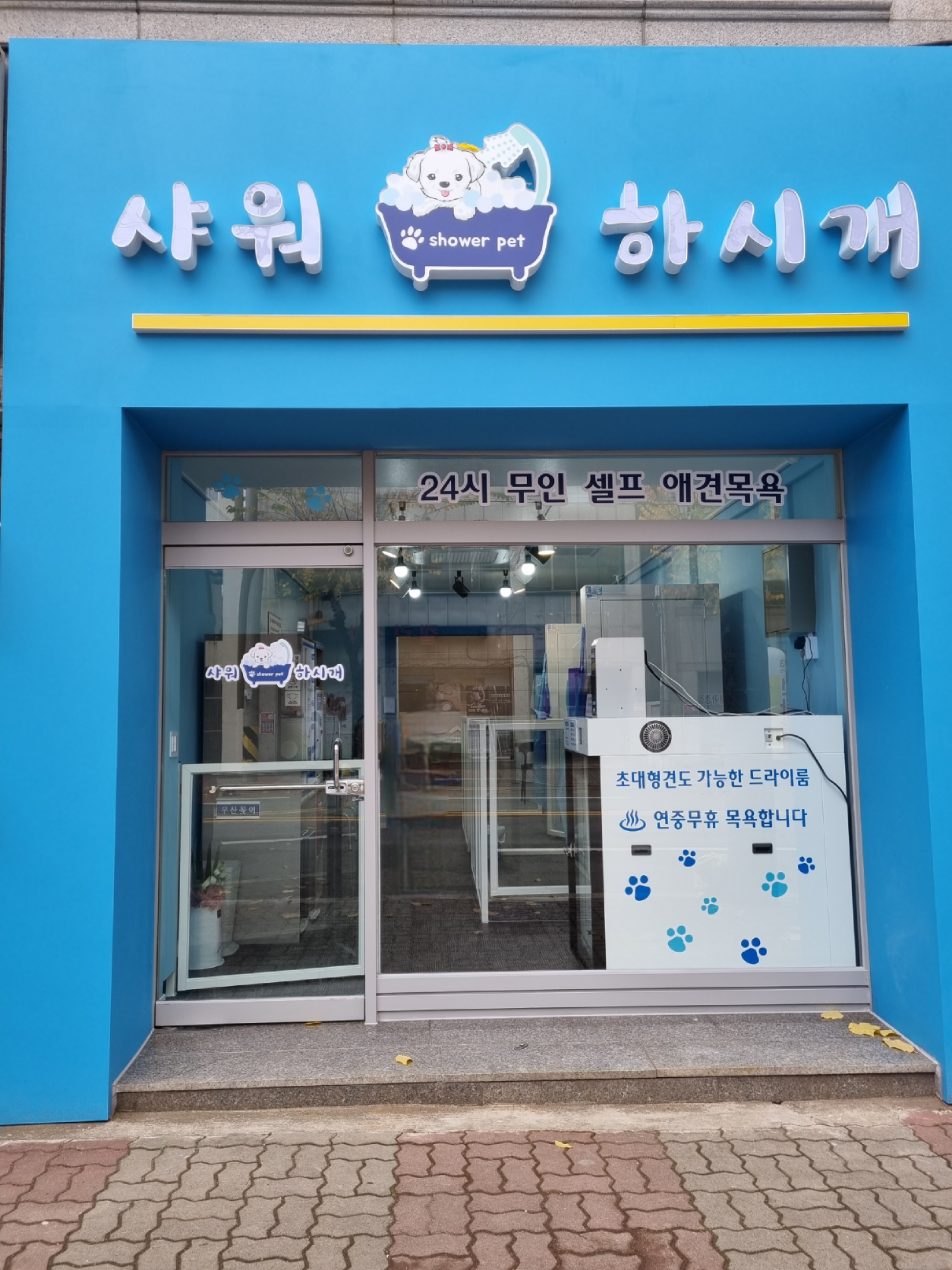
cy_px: 635
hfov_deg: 53.1
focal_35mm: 26
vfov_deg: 67.3
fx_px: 953
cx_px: 476
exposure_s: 1/185
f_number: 1.8
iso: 50
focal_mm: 5.4
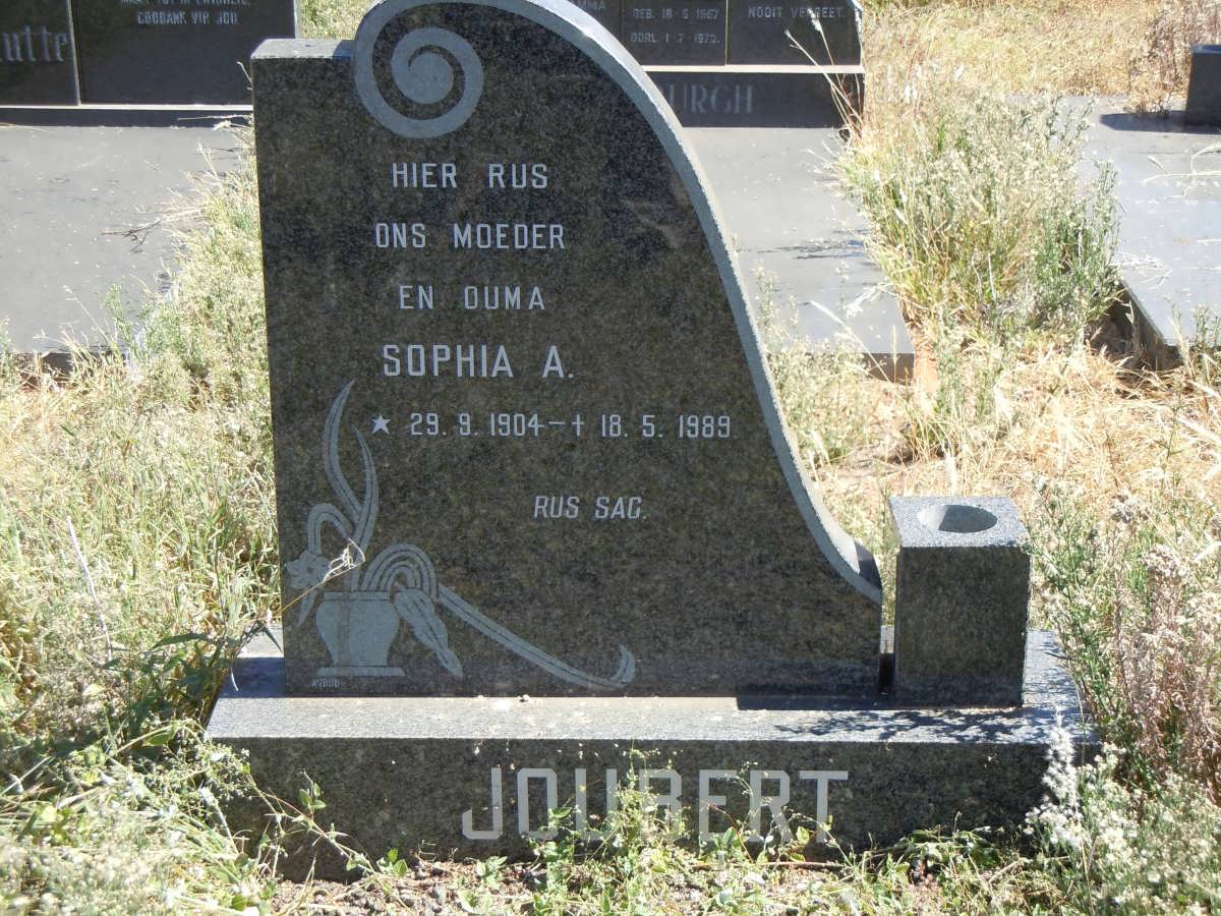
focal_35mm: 68
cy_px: 458
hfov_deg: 28.6
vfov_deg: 21.6
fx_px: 2399
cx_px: 610
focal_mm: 12.2
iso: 200
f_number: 4.1
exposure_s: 1/400
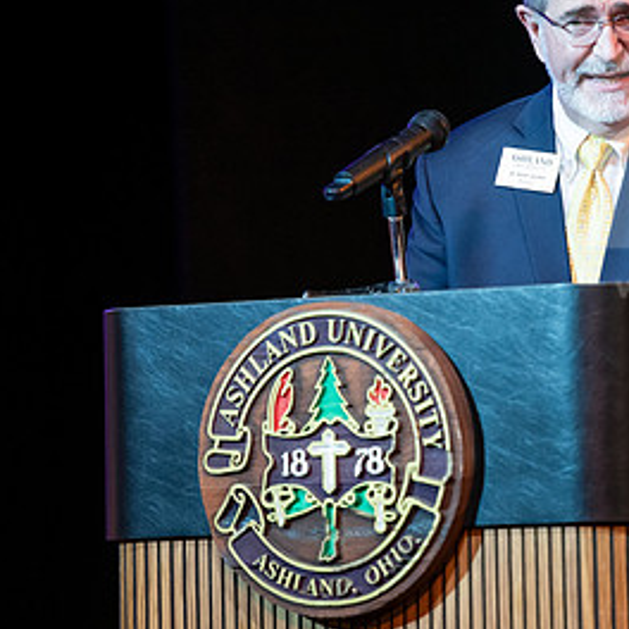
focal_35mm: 355
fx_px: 7298
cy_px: 337
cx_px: 507
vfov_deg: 4.9
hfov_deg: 4.9
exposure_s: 1/200
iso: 1600
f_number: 3.2
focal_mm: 190
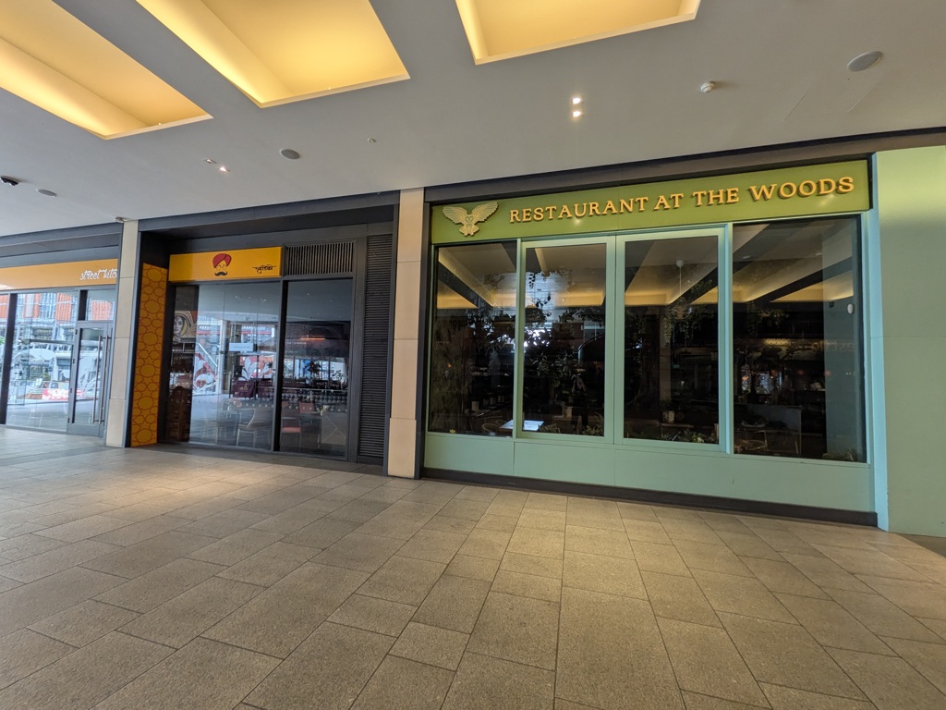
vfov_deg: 85.7
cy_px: 355
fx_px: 383
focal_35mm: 14
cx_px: 473
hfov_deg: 102.1
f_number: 2.2
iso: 138
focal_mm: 1.85
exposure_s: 1/50
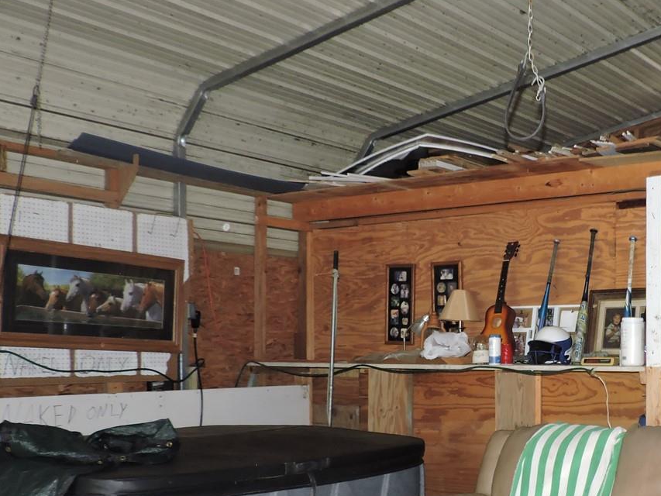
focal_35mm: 45
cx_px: 545
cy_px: 363
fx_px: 859
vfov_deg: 31.7
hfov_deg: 40.1
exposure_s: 1/30
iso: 220
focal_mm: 4.3
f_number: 3
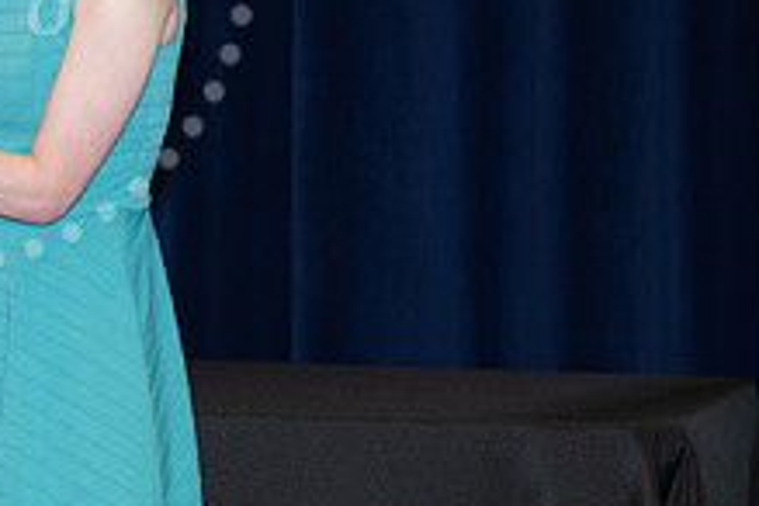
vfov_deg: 4.7
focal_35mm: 291
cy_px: -61
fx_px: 6135
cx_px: -73
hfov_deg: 7.0
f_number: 5.6
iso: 640
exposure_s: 1/80
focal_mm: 110
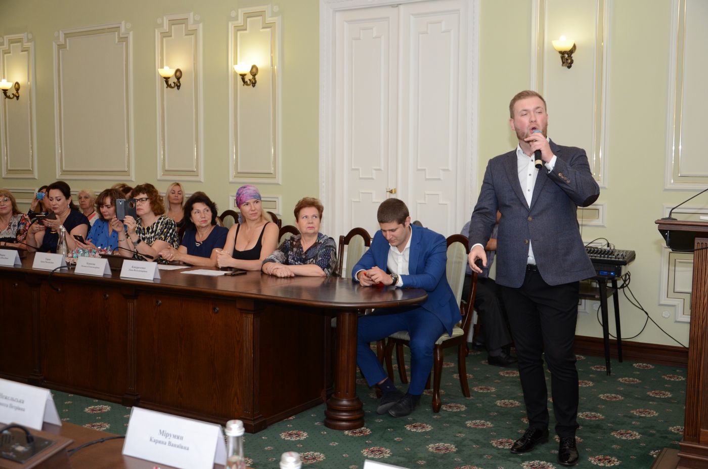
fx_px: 824
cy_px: 234
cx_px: 354
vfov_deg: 31.8
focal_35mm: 42
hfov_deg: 46.5
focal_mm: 28
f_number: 4
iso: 800
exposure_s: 1/250
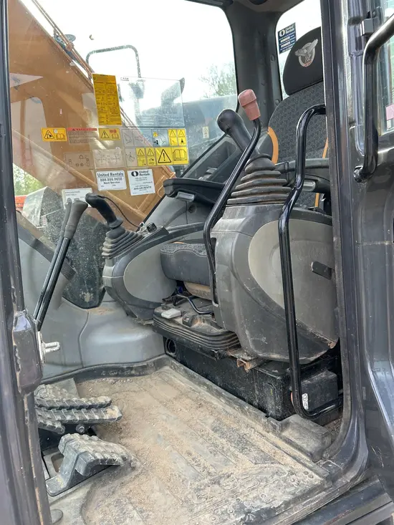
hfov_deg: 53.1
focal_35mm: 26
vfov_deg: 67.3
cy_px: 262
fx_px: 394
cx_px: 197
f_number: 1.5
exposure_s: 1/260
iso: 50
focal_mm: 5.7
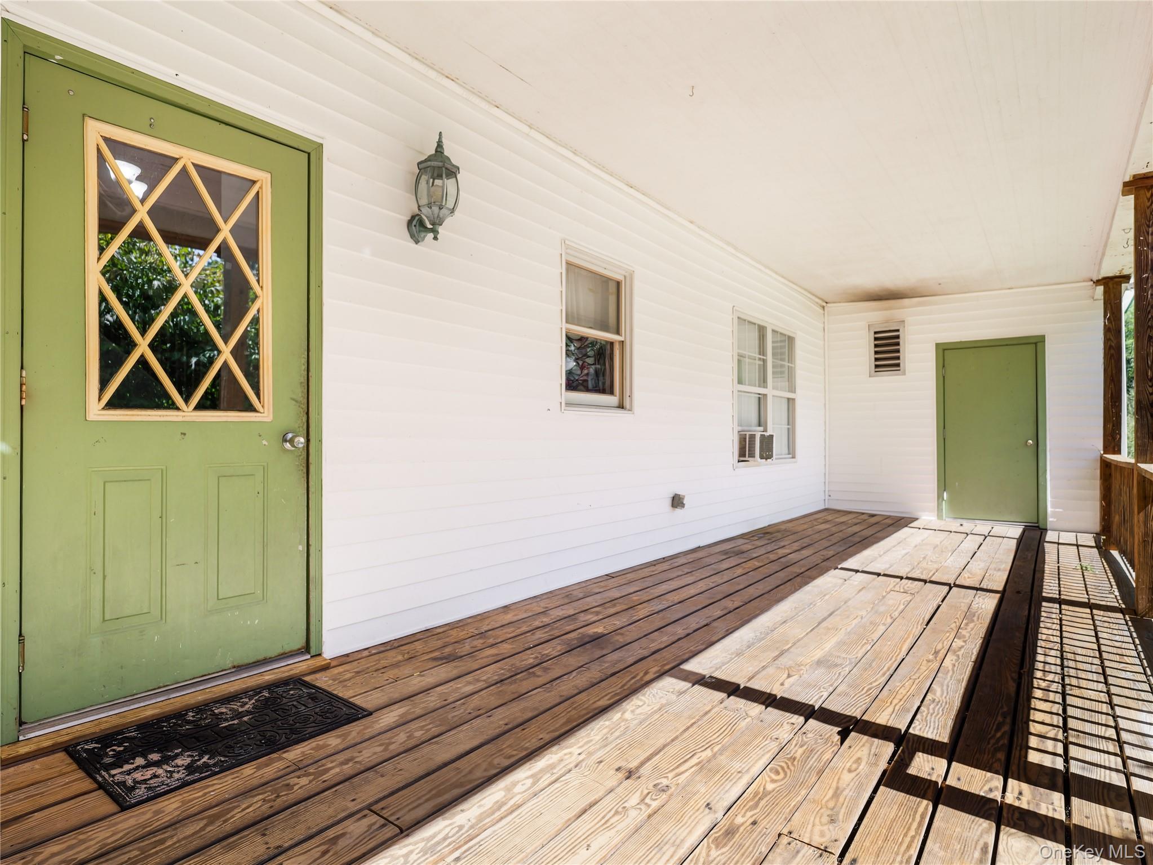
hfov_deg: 81.7
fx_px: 666
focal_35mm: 20
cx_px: 576
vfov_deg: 66.0
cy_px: 432
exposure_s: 1/80
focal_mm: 10
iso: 200
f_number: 3.5
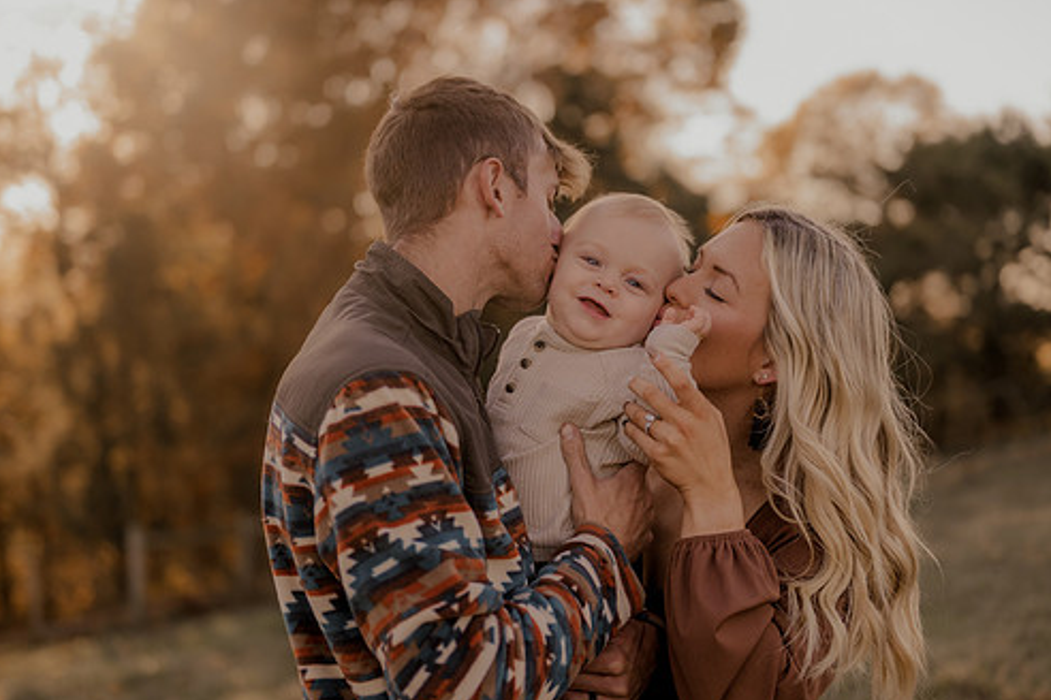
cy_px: 340
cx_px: 511
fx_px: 1722
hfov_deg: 33.9
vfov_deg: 23.0
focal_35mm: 59
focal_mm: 50
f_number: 1.8
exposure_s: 1/1600
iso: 250
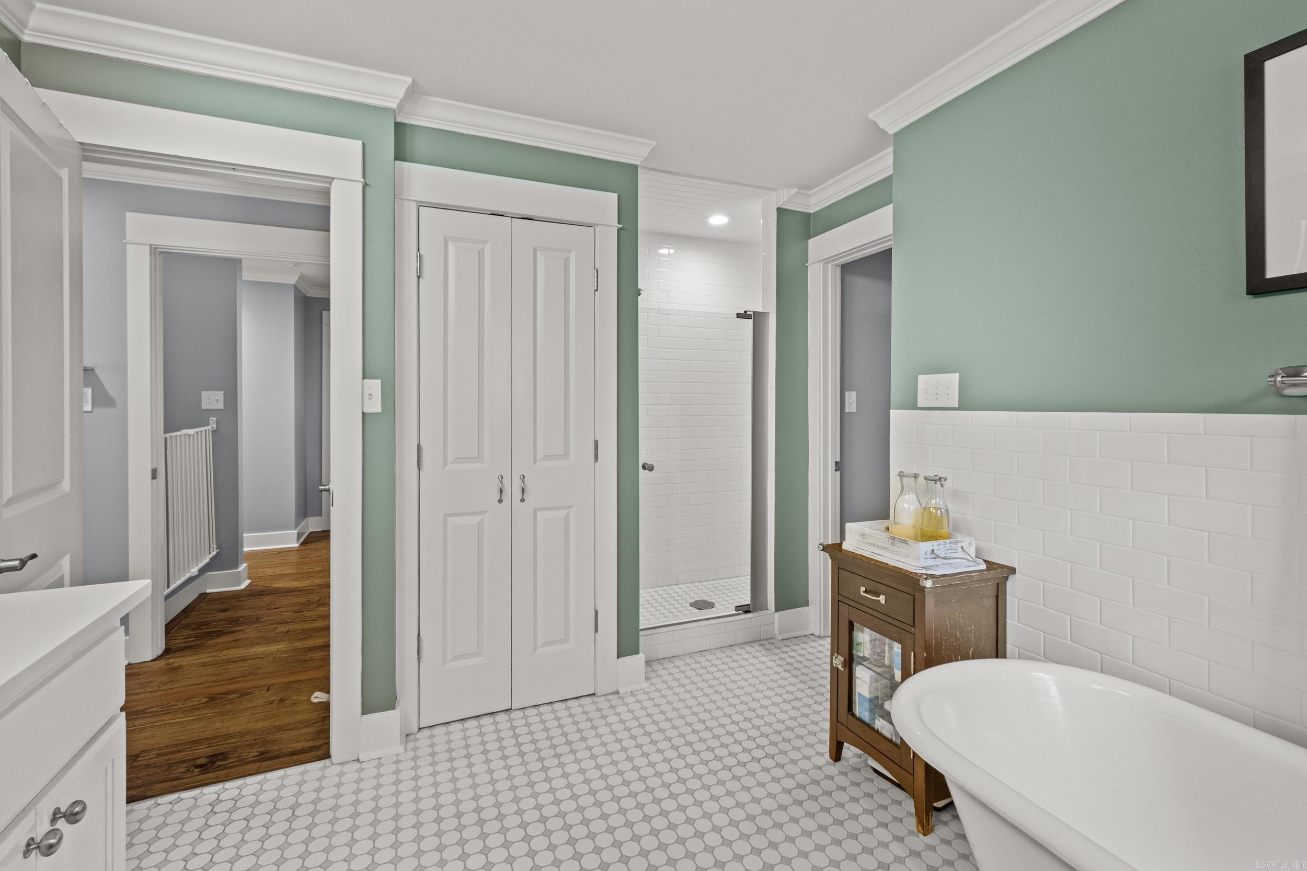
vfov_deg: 77.3
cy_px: 436
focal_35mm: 15
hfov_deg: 100.4
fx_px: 545
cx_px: 654
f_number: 7.1
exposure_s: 1/2
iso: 400
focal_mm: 10
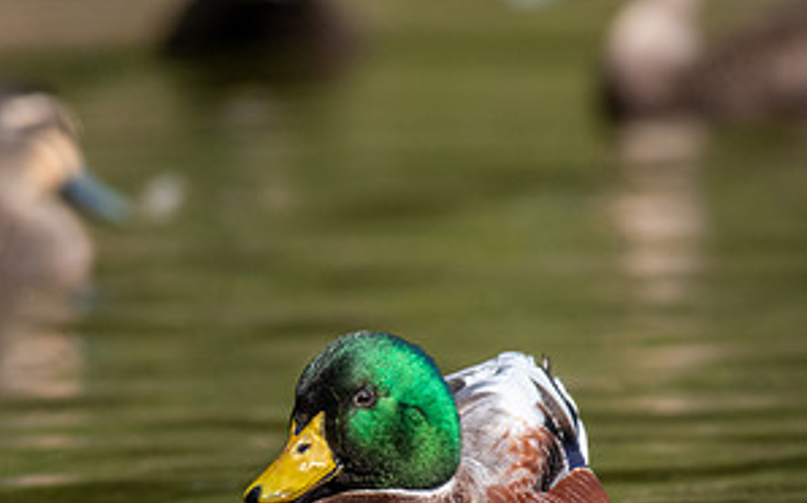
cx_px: 362
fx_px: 34253
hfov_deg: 1.3
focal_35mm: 1558
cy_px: 409
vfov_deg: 0.8
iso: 1000
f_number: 5.6
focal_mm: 500
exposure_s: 1/1600
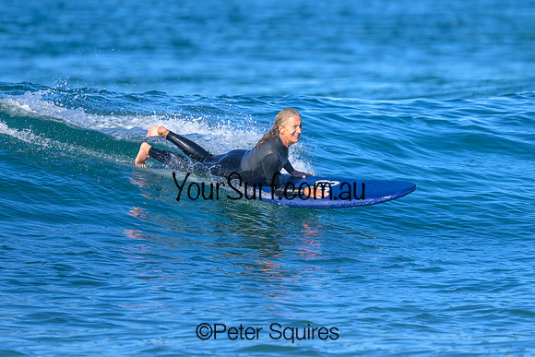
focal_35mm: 1101
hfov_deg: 1.9
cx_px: 267
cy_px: 111
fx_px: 16358
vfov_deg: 1.3
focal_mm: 800
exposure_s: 1/2000
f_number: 6.3
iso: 400
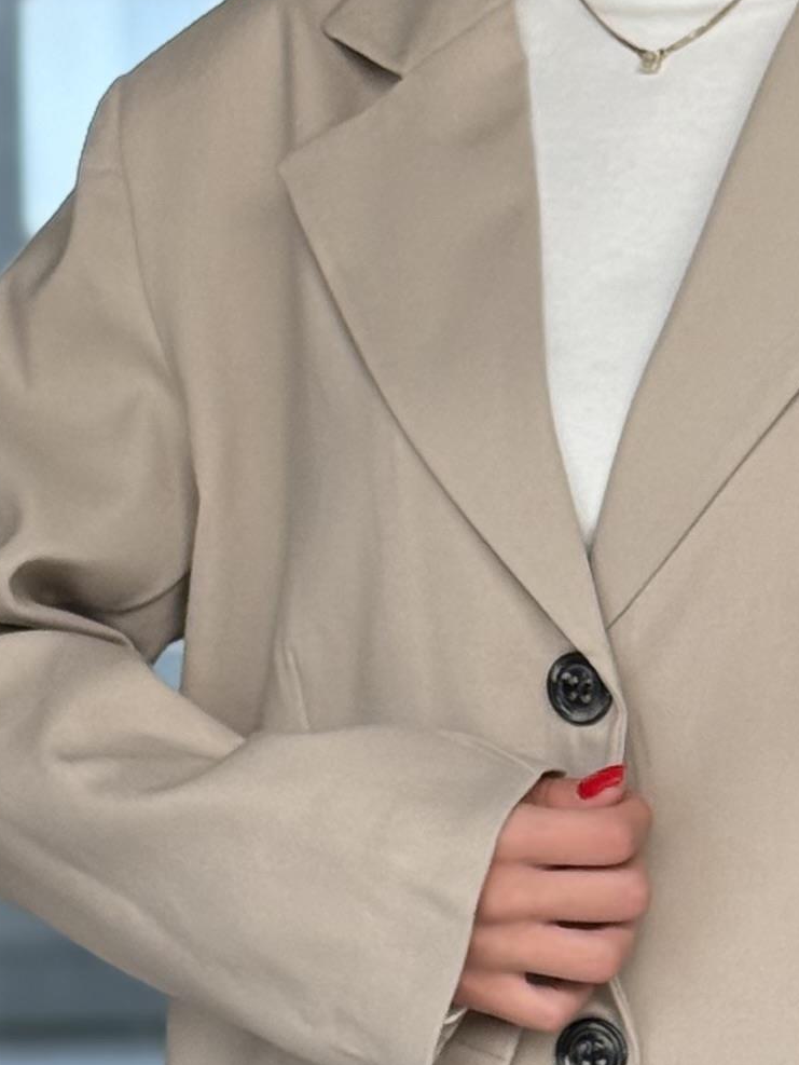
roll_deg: +0.6
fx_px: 6028
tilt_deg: -2.5
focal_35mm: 196
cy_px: 698
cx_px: 769
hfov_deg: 7.6
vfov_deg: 10.1
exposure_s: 1/109
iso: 160
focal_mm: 6.76
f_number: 1.78
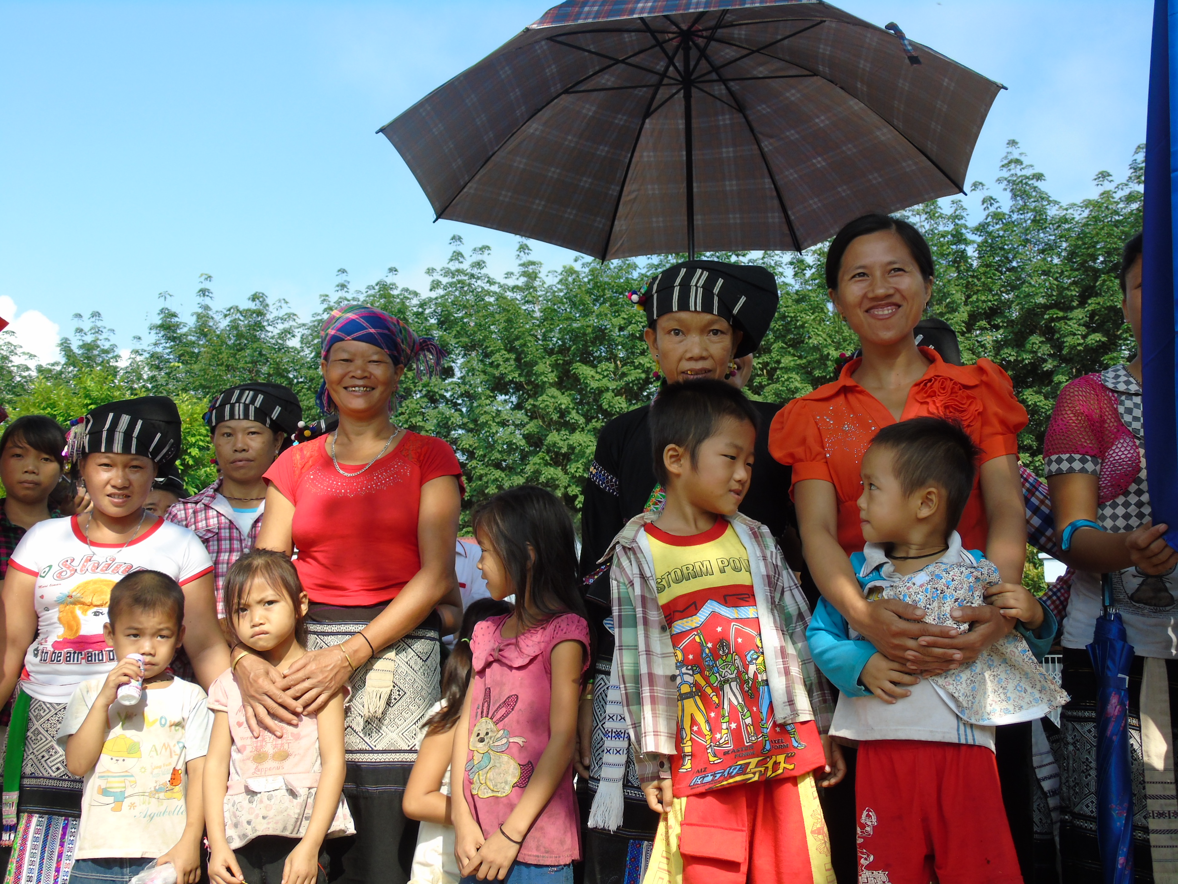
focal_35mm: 40
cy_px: 442
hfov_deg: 46.8
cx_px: 589
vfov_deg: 36.0
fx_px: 1361
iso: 80
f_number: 3.9
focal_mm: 7.1
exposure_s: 1/320
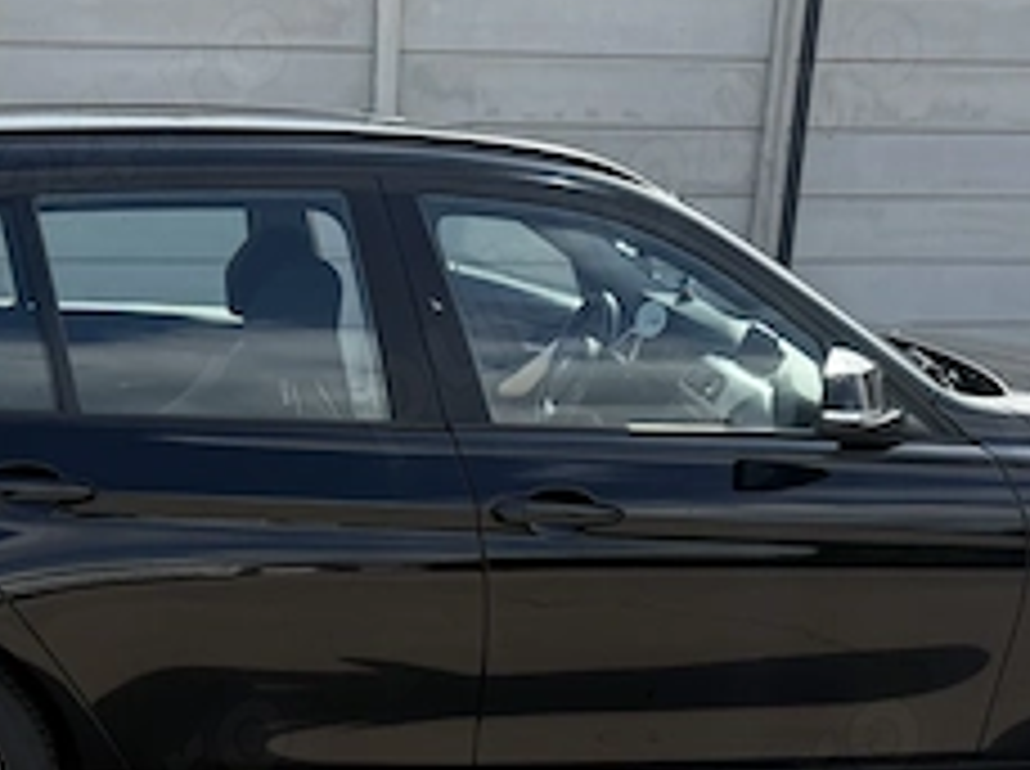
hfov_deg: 30.5
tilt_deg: -25.9
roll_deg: +0.4
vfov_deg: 21.3
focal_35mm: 63
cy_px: 959
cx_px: 315
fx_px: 1872
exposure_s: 1/3021
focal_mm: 6.76
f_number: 1.78
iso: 80
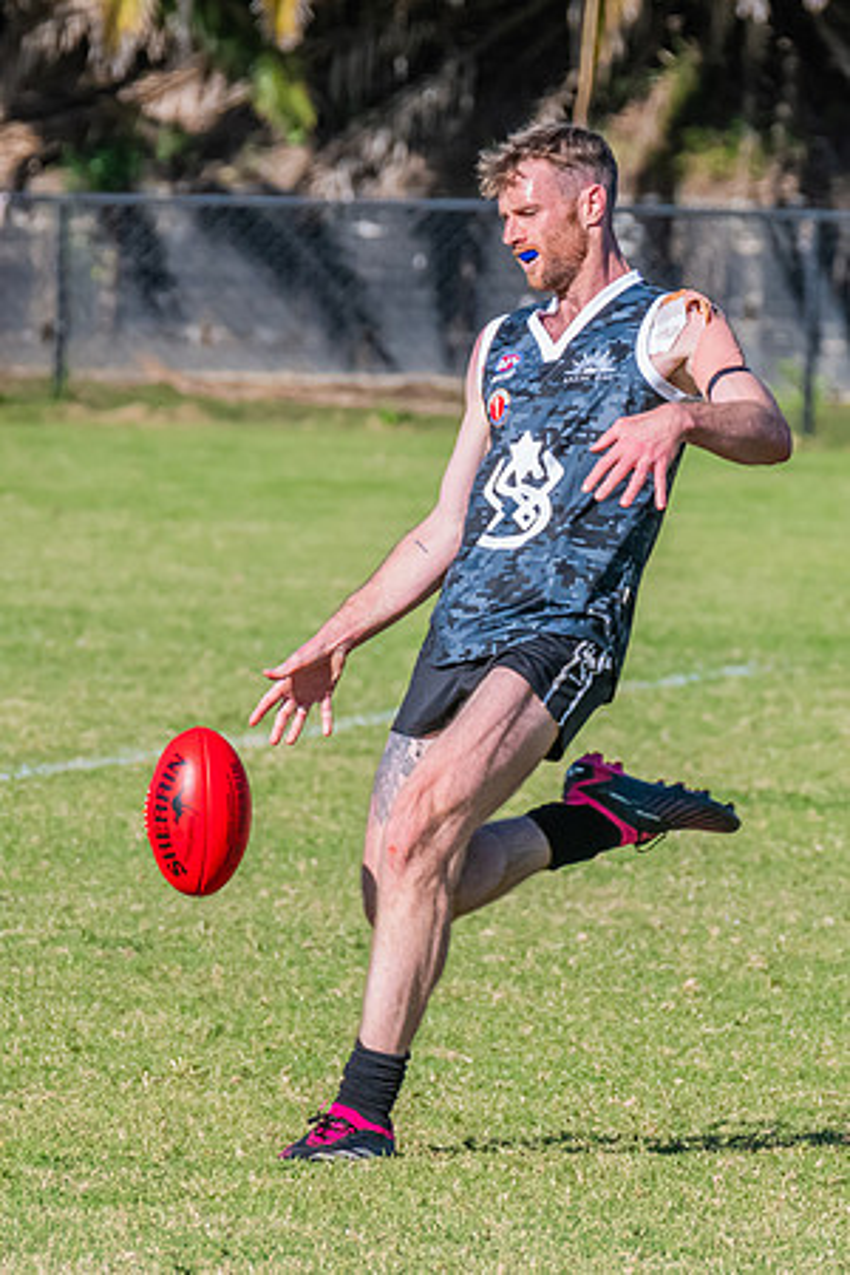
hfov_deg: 1.6
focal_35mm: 875
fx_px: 30986
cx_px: 566
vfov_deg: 2.4
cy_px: 590
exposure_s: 1/1600
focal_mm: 440
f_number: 13
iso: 1600
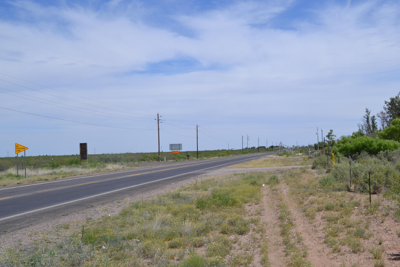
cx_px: 239
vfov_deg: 24.3
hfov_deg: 35.8
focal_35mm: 56
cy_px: 155
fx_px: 618
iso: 100
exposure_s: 1/250
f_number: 8
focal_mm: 31
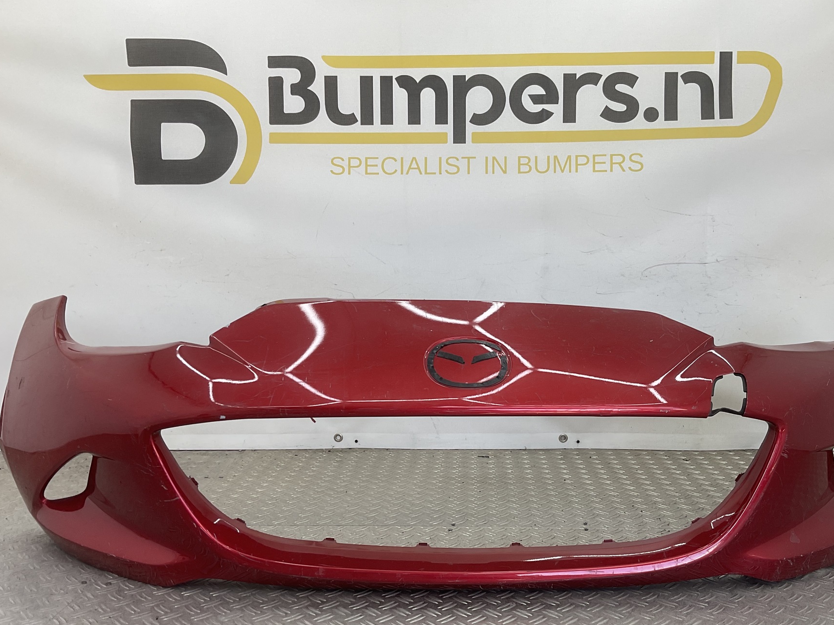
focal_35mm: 34
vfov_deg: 41.7
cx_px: 460
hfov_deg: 53.9
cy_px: 363
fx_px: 819
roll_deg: -0.5
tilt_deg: -8.9
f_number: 1.8
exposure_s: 1/127
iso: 16
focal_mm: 3
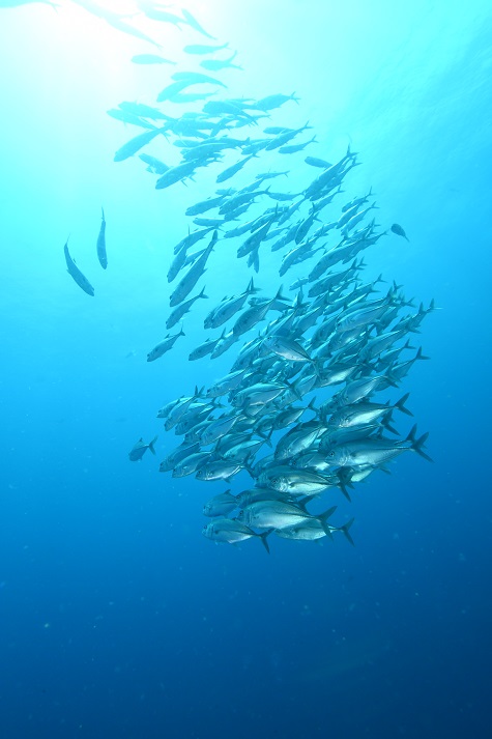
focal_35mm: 16
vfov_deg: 96.7
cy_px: 370
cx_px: 246
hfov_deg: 73.7
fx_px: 328
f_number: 14
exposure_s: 1/250
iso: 800
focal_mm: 16
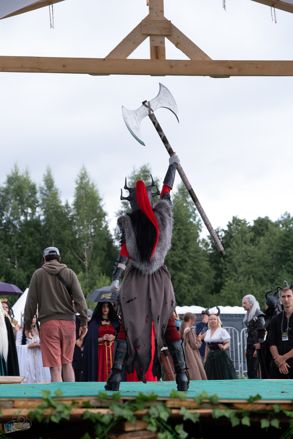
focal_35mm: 83
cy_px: 220
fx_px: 1013
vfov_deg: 24.5
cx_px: 146
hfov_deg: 16.5
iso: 800
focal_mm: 55
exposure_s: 1/800
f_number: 3.6
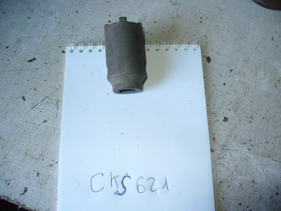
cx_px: 140
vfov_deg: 38.7
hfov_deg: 50.1
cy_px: 106
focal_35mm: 37
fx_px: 300
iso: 100
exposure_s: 1/40
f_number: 2.8
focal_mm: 6.1
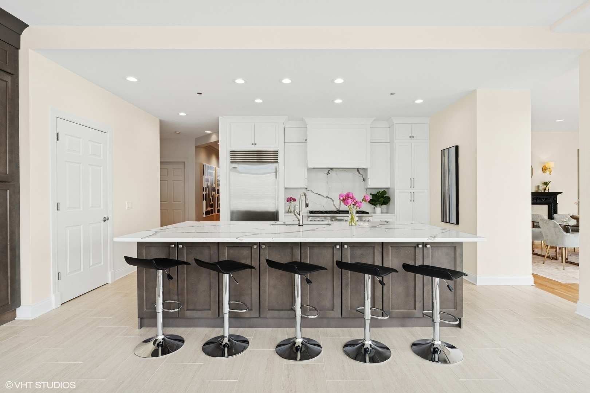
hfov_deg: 90.0
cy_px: 196
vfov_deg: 67.4
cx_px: 295
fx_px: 295
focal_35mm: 18
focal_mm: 18
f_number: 8
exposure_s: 1/60
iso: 320
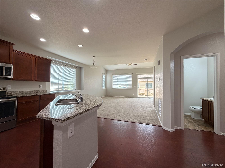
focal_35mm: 14
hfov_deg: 102.1
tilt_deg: +2.4
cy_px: 84
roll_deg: +0.2
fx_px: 91
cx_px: 112
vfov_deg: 85.7
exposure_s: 1/120
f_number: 2.2
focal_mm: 2.22
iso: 125
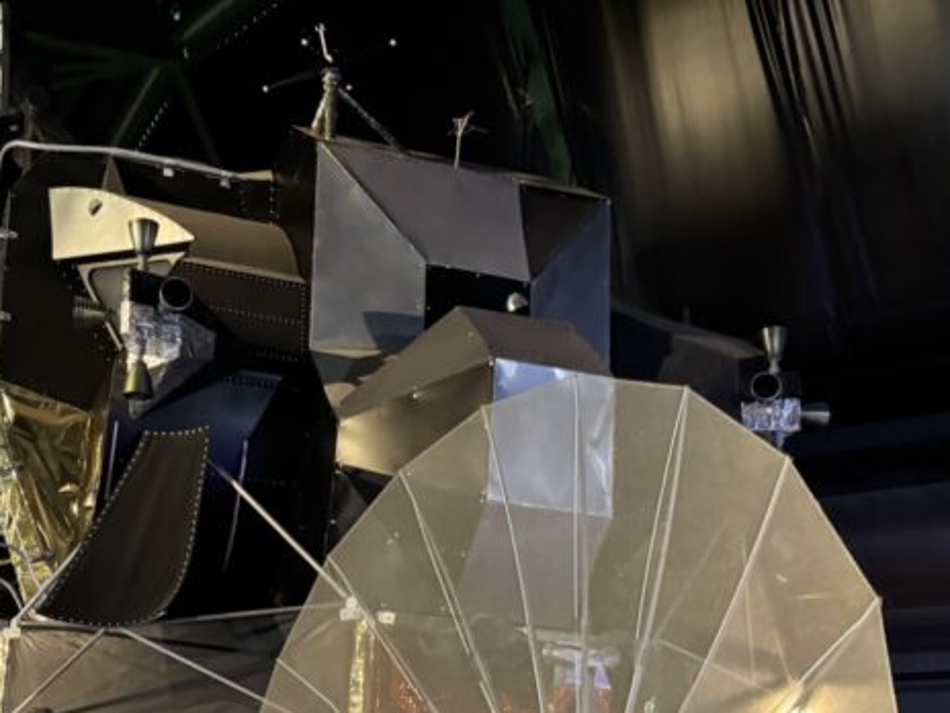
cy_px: 590
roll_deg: -2.8
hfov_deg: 35.9
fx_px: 1455
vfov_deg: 26.9
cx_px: 348
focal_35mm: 53
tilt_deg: +12.9
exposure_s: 1/40
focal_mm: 6.76
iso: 1000
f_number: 1.78
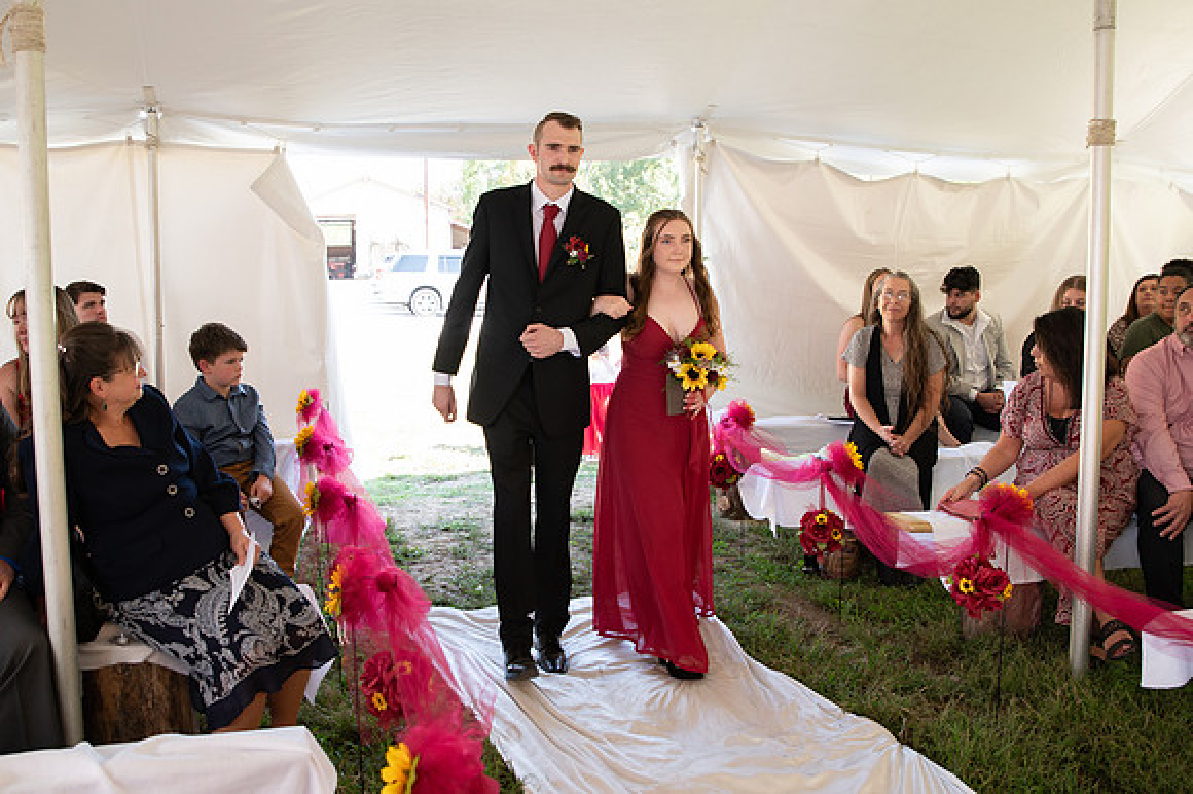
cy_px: 386
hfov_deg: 61.1
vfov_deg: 42.9
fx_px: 1010
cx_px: 555
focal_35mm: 31
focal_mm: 24
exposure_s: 1/200
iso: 320
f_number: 3.2
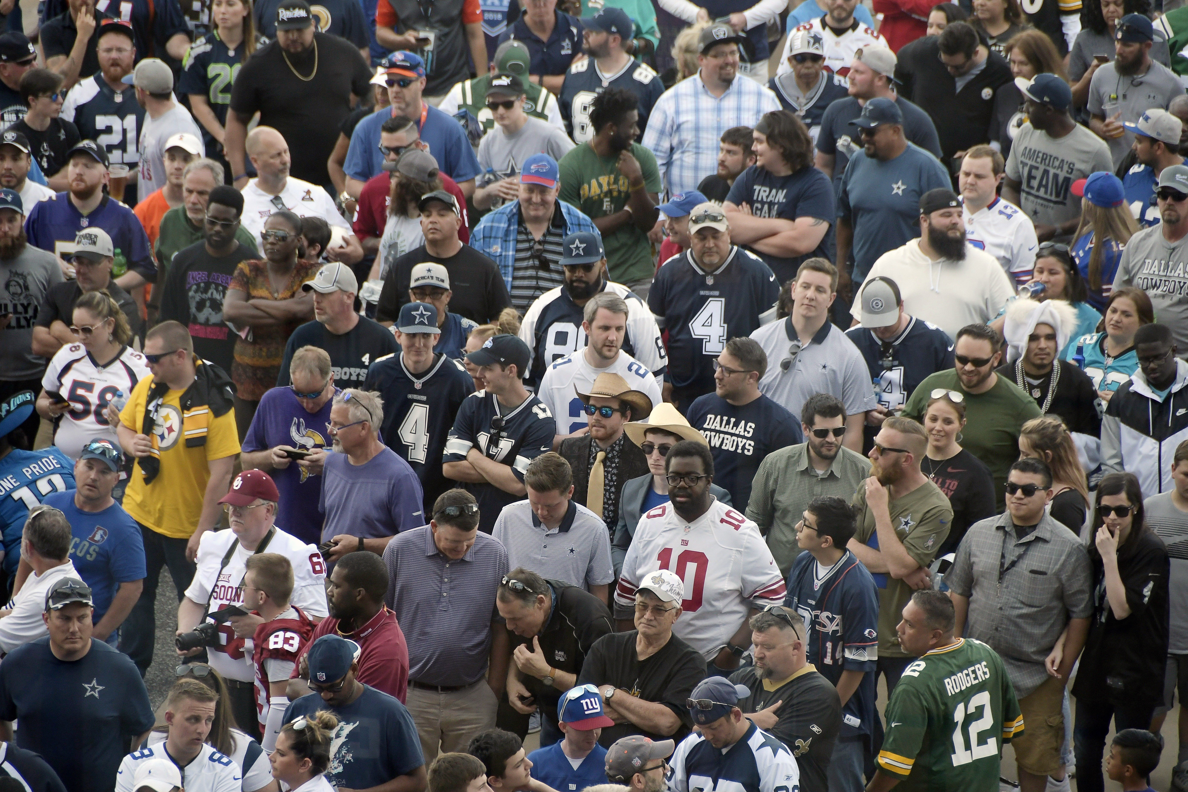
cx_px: 594
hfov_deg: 6.9
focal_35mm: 300
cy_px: 396
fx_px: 9899
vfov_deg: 4.6
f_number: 5.6
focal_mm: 200
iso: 640
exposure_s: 1/400
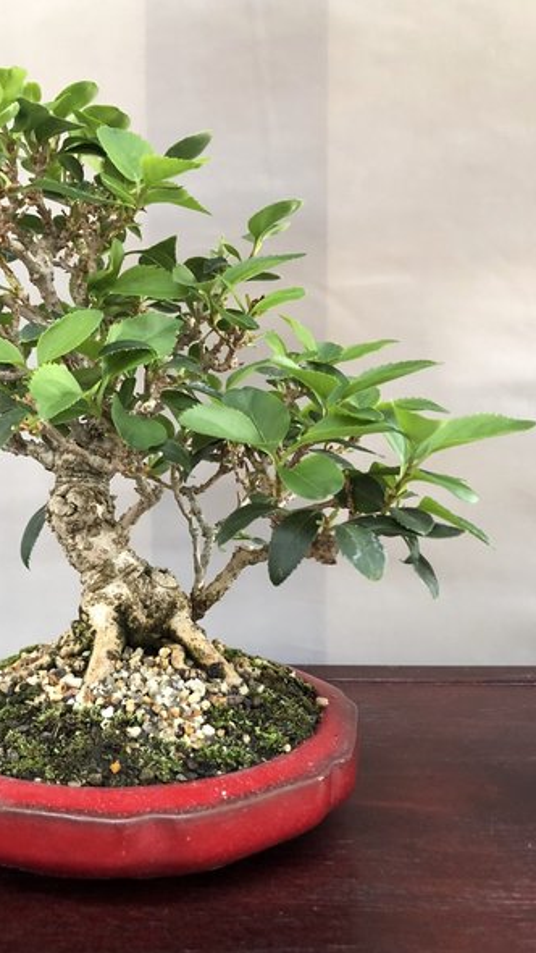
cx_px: 176
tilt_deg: -3.0
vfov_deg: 62.6
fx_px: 783
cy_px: 483
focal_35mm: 31
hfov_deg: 37.4
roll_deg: +0.1
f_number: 1.8
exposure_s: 1/13
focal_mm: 3.99
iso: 100
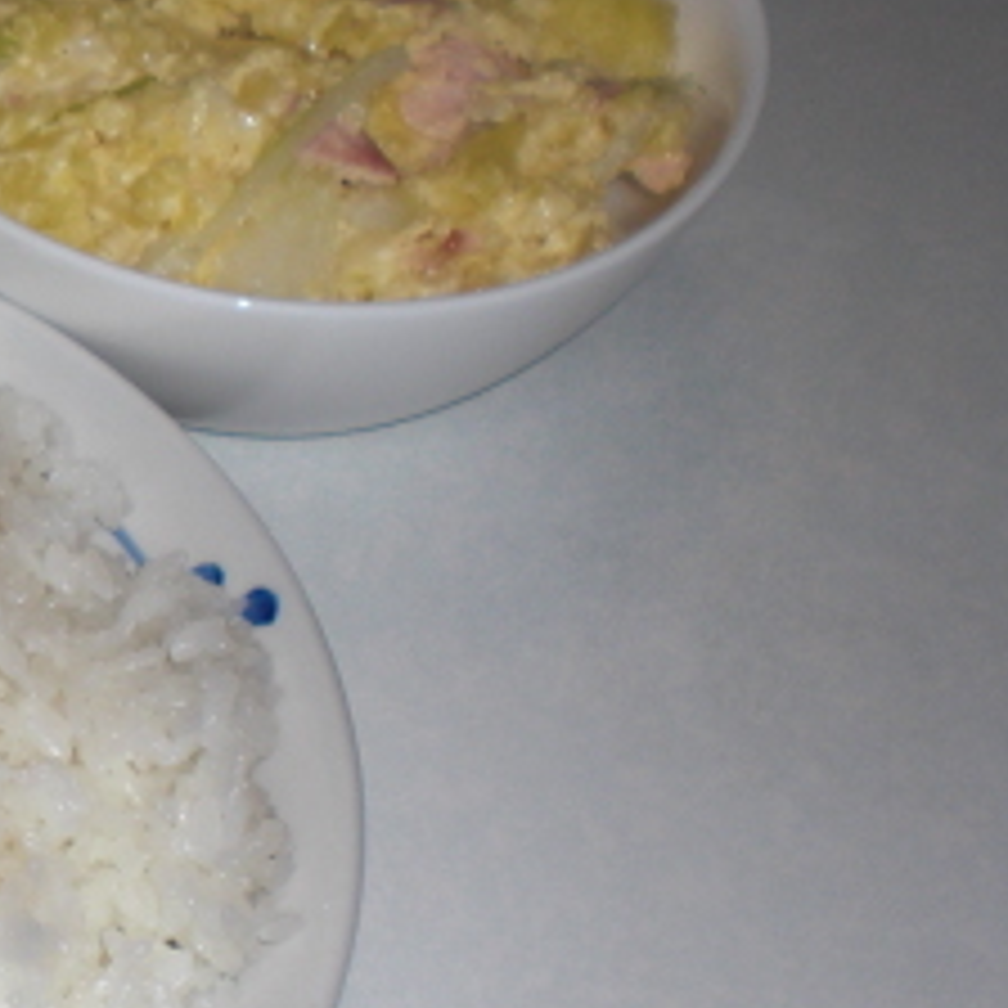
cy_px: 675
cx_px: -351
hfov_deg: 16.9
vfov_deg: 18.1
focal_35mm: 96
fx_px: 3163
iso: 64
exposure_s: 1/60
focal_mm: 6.3
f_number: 3.1
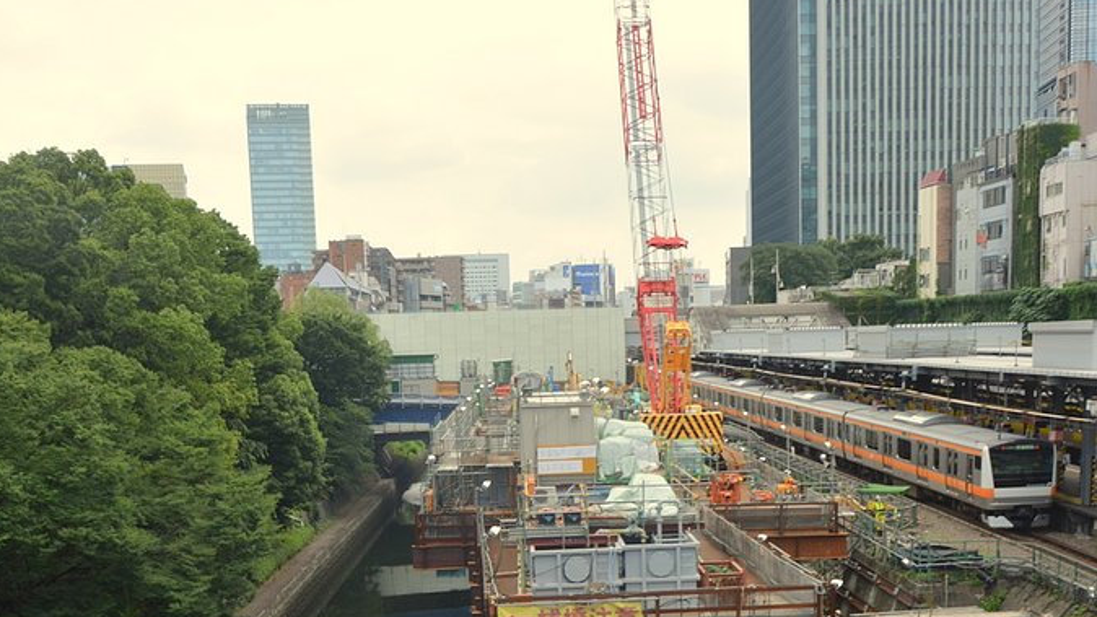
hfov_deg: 47.4
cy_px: 529
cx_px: 547
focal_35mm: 43
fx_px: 1251
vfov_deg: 26.9
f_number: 8
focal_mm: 18
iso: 180
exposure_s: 1/250
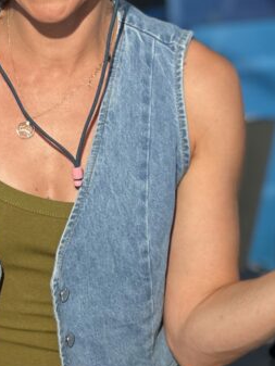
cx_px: 58
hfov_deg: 6.3
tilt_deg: -4.1
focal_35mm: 234
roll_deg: +3.5
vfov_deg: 8.5
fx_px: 2477
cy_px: 207
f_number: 2.8
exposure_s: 1/717
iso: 32
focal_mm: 9
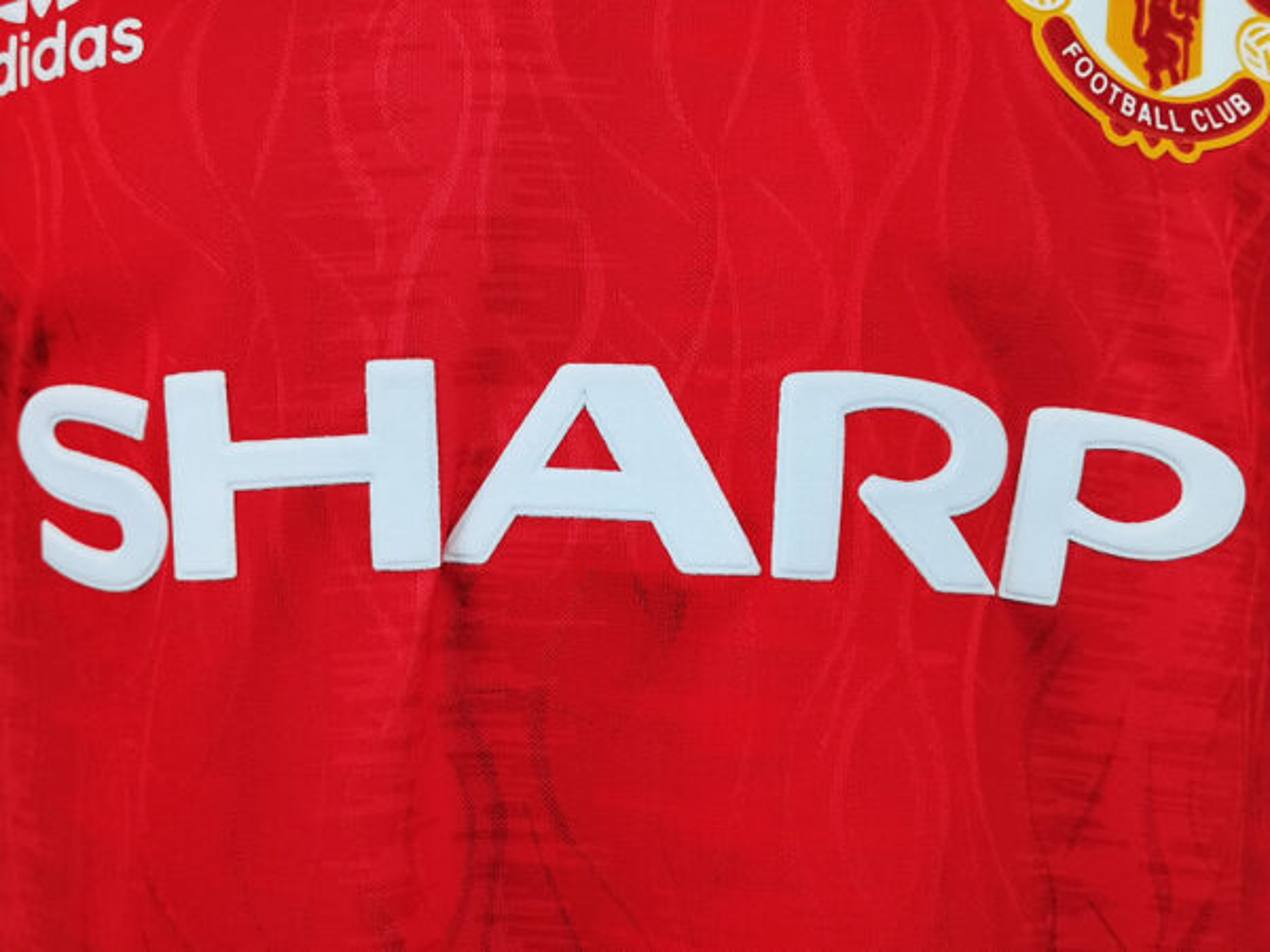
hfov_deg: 39.7
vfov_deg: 30.3
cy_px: 476
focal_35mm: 48
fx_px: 1761
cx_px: 635
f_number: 1.8
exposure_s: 1/120
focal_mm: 5.58
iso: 160
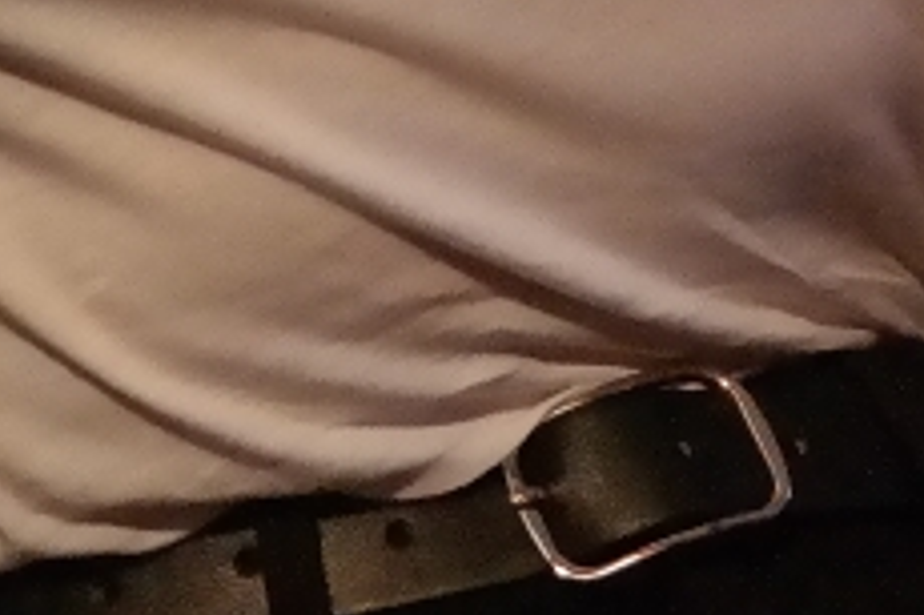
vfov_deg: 6.8
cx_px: 193
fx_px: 4822
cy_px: -989
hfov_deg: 10.9
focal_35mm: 188
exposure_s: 1/30
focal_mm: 18
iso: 3200
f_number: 3.5
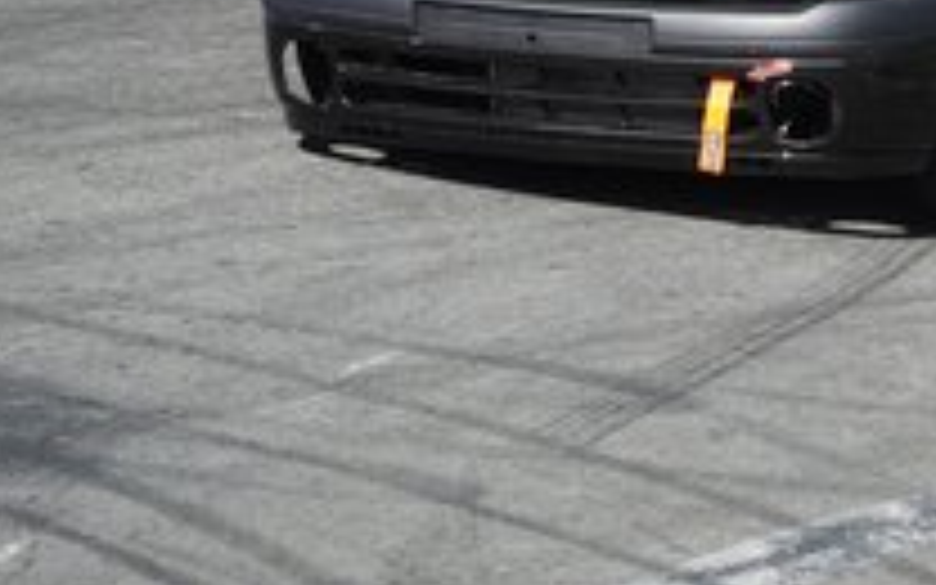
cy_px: -45
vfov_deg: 1.9
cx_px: 842
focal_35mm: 705
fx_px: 17984
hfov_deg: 3.0
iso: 125
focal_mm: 117.29
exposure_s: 1/800
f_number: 4
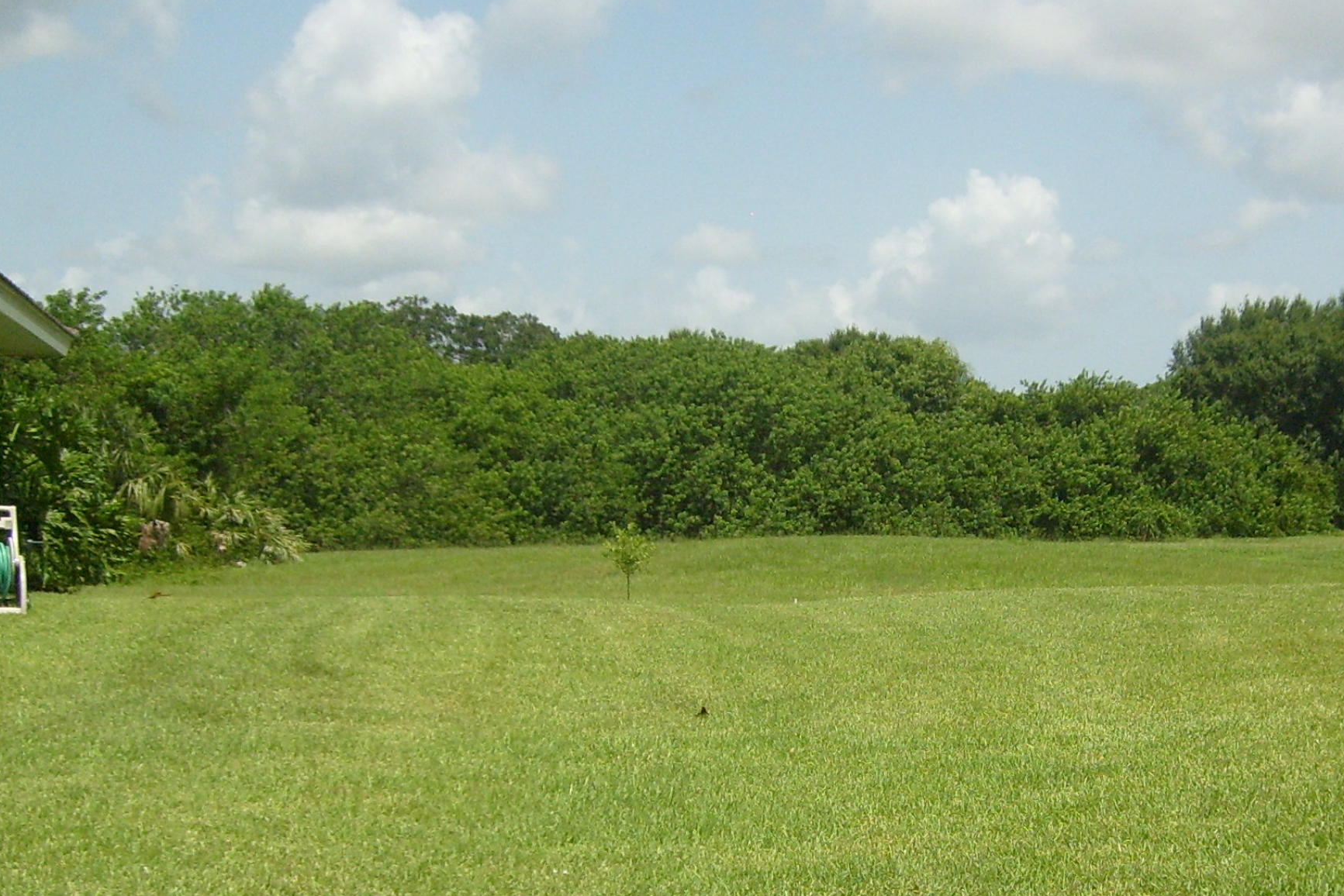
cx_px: 963
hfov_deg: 31.5
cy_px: 612
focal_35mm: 63
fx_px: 2352
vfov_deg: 21.5
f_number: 7.1
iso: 80
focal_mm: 5.8
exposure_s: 1/350
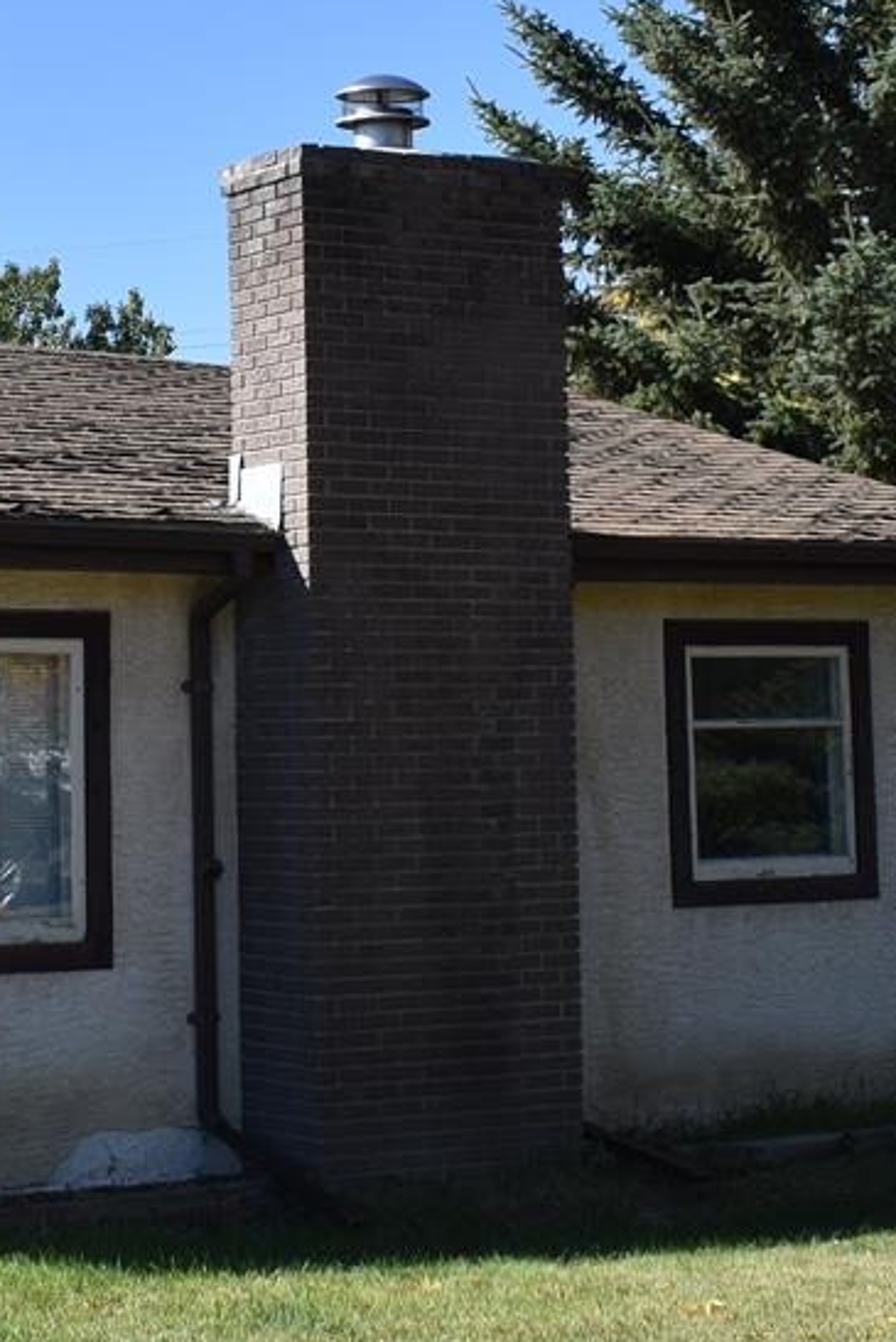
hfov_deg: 16.9
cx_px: 113
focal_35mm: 80
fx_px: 2985
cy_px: 373
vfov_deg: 25.1
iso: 110
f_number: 8
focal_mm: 18
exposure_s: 1/250
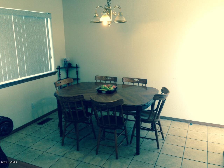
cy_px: 84
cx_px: 112
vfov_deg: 42.9
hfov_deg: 55.4
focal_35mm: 33
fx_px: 214
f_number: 2.4
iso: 80
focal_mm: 4.12
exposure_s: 1/20
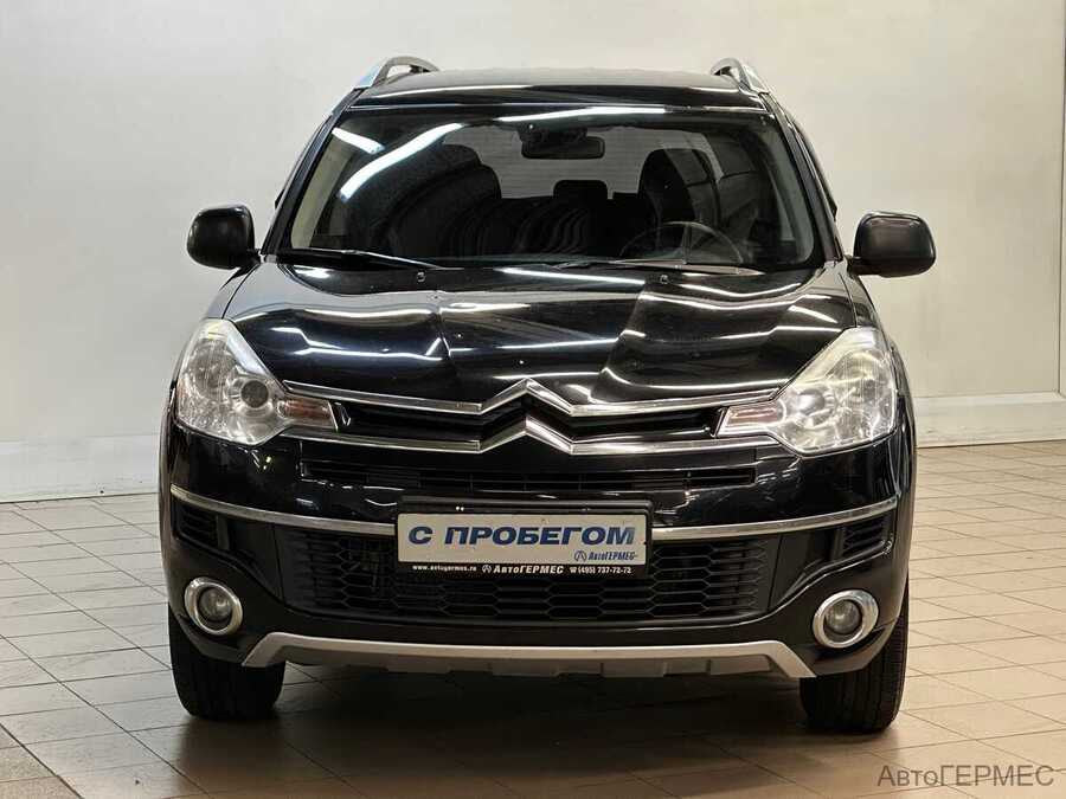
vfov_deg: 19.1
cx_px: 533
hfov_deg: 25.3
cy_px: 400
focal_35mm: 77
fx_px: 2371
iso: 200
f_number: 2.8
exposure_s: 1/50
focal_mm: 9
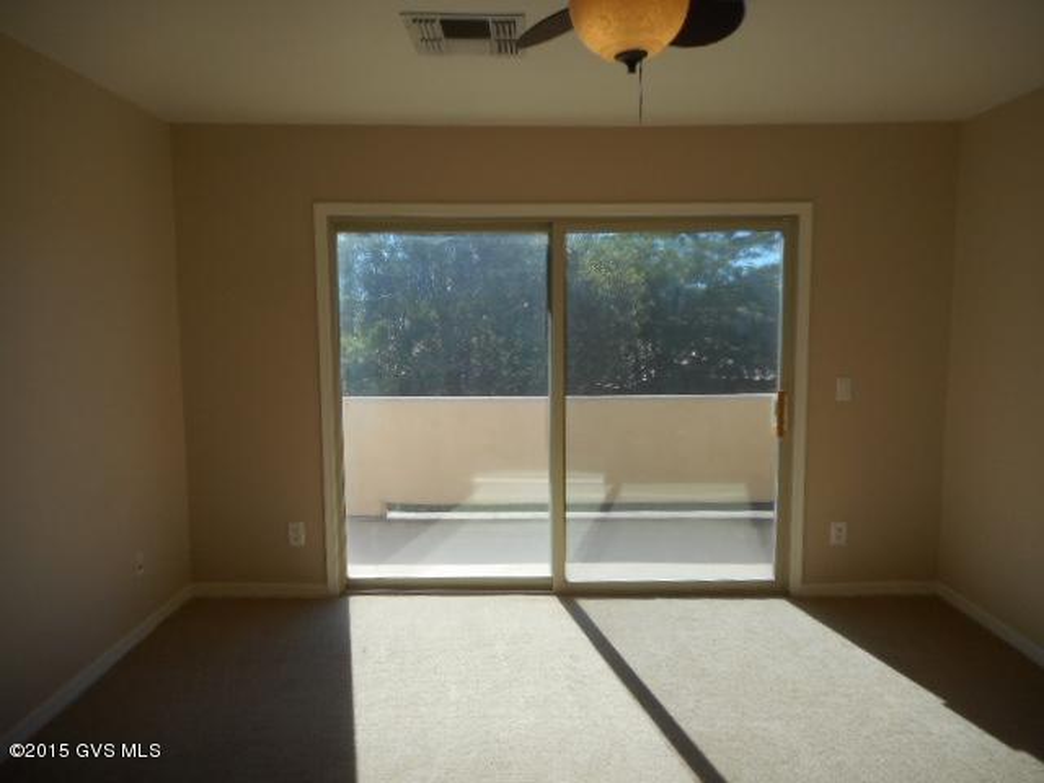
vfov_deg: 54.9
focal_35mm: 25
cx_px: 522
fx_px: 754
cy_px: 392
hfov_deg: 69.4
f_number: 3.7
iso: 80
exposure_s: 1/400
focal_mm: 4.5
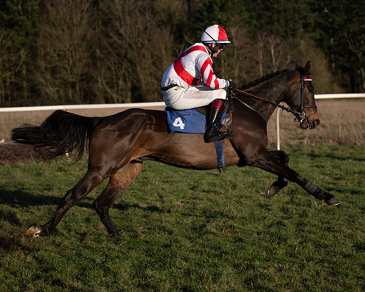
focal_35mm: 95
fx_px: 1023
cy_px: 162
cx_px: 175
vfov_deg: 16.2
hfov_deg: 20.2
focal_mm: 70
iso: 100
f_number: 2.8
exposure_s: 1/2000
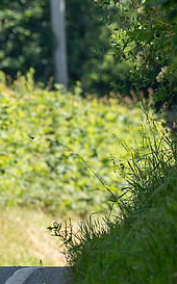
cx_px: -69
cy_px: 351
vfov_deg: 1.6
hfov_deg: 1.0
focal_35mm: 1296
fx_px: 10029
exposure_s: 1/1000
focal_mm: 200
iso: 250
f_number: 4
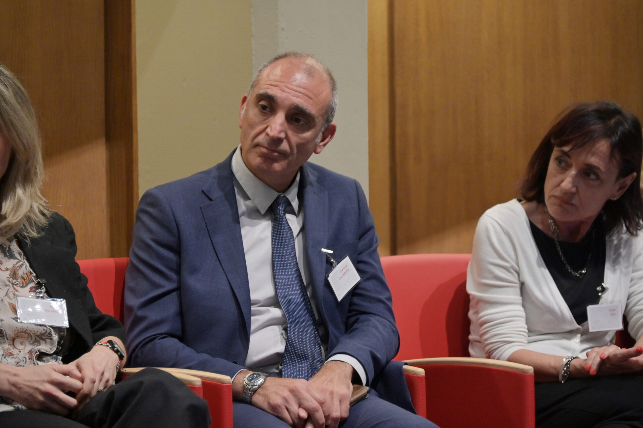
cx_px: 322
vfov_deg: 6.0
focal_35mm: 230
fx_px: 4107
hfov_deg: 9.0
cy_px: 214
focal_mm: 230
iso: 2000
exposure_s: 1/160
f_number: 5.6
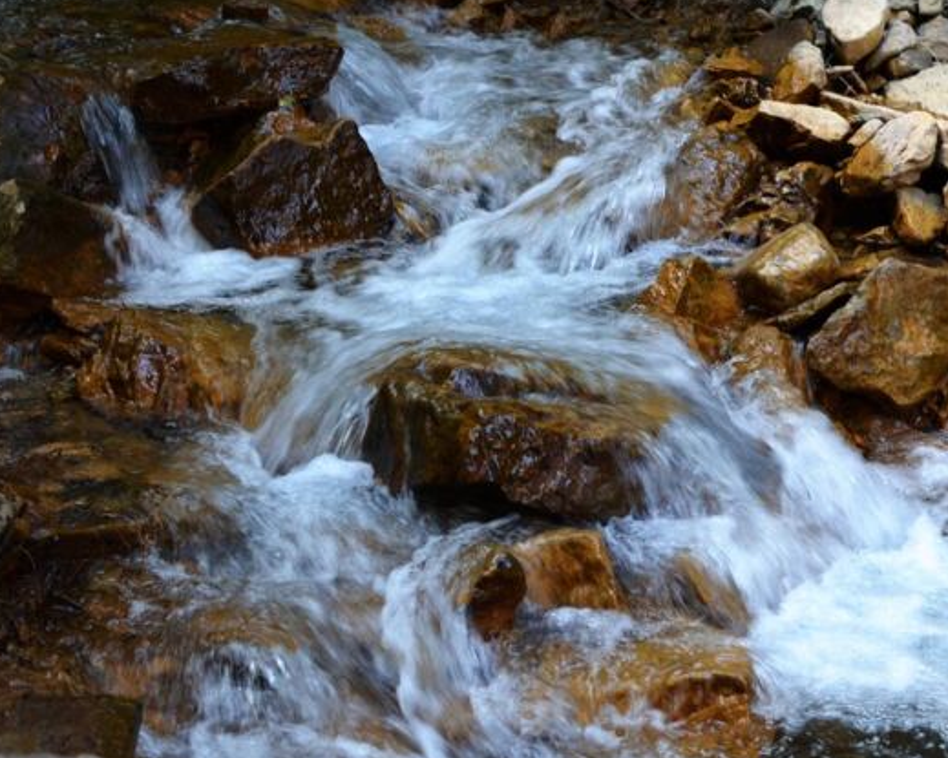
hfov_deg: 31.1
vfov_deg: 25.1
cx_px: 572
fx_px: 1699
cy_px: 375
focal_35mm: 61
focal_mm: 35
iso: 100
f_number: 2.8
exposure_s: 1/30
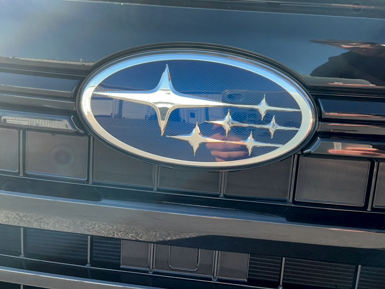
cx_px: 192
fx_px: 345
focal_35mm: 31
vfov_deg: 45.4
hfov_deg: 58.4
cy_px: 146
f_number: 1.8
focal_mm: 3
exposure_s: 1/302
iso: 32
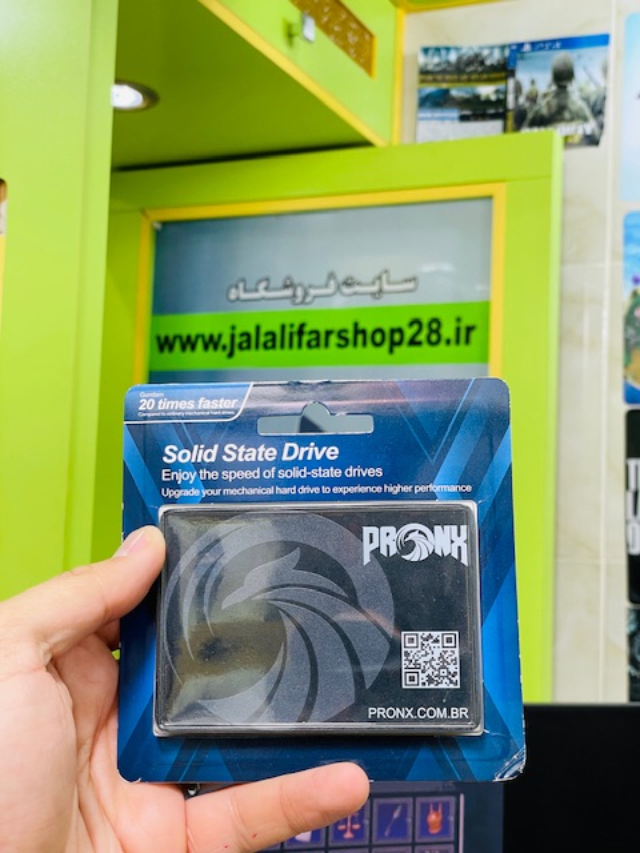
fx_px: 1282
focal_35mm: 52
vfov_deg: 36.8
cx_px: 320
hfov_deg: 28.0
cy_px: 426
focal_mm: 6
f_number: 2
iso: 80
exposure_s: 1/100
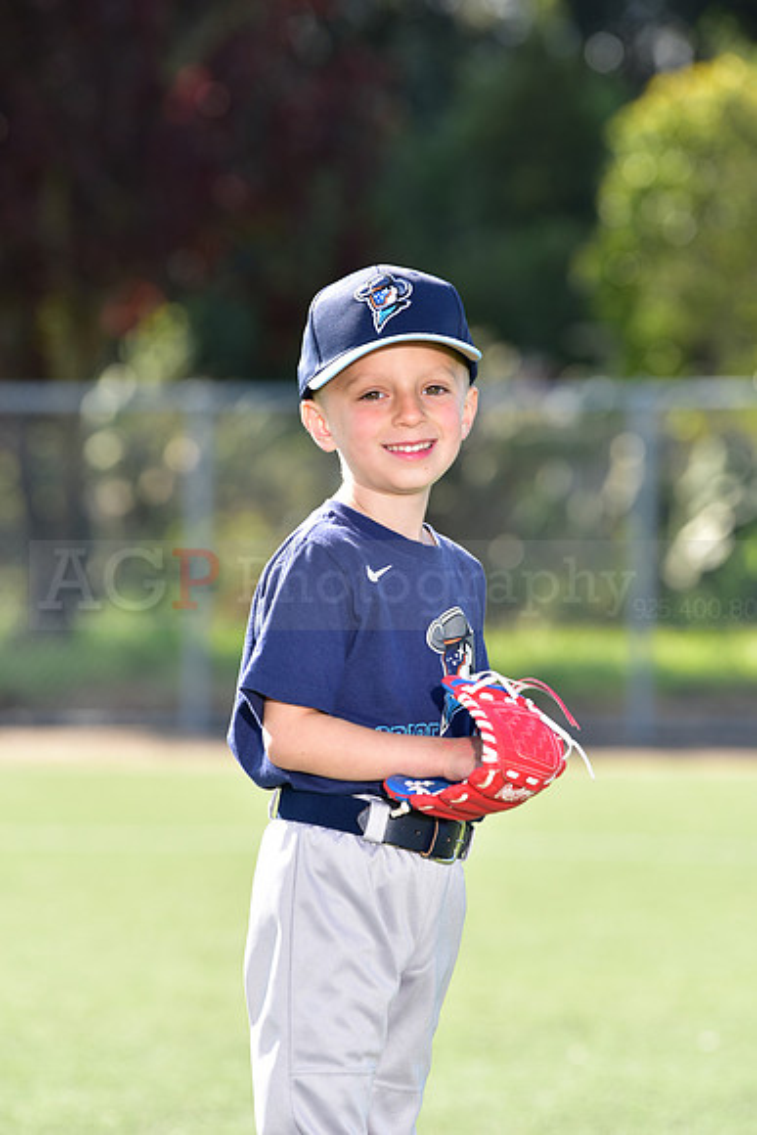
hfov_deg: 6.9
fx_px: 6304
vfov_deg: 10.3
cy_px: 568
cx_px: 378
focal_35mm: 200
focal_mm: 200
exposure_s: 1/160
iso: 80
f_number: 5
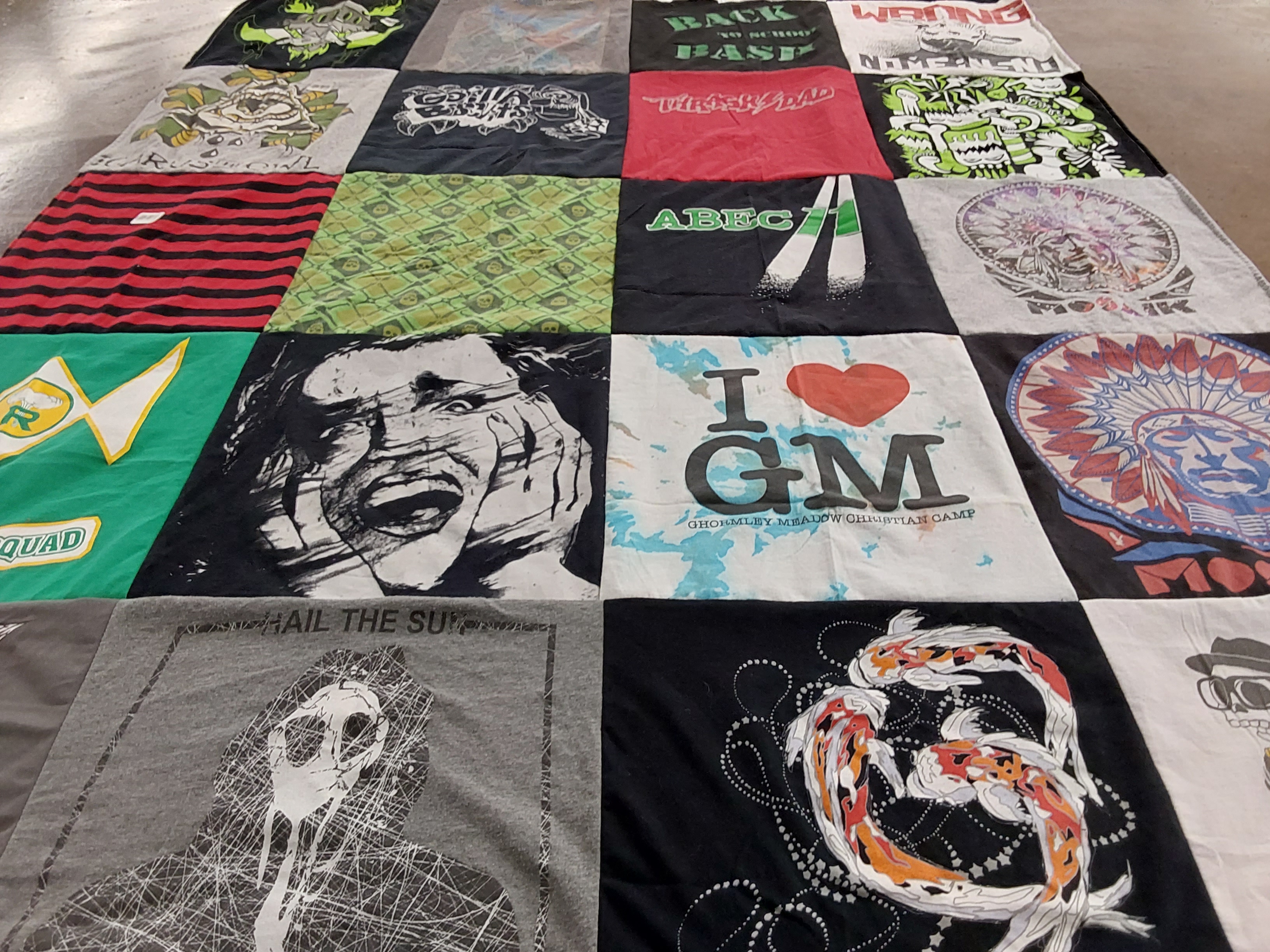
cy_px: 476
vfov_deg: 49.7
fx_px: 1027
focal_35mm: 28
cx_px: 635
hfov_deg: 63.4
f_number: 1.9
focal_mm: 2.91
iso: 125
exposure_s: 1/60
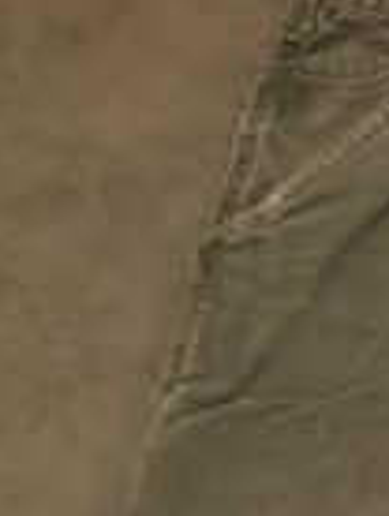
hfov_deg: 10.1
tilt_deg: -73.5
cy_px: 1152
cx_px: 692
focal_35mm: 139
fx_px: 2076
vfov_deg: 12.0
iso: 800
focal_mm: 6.76
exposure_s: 1/25
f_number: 1.78
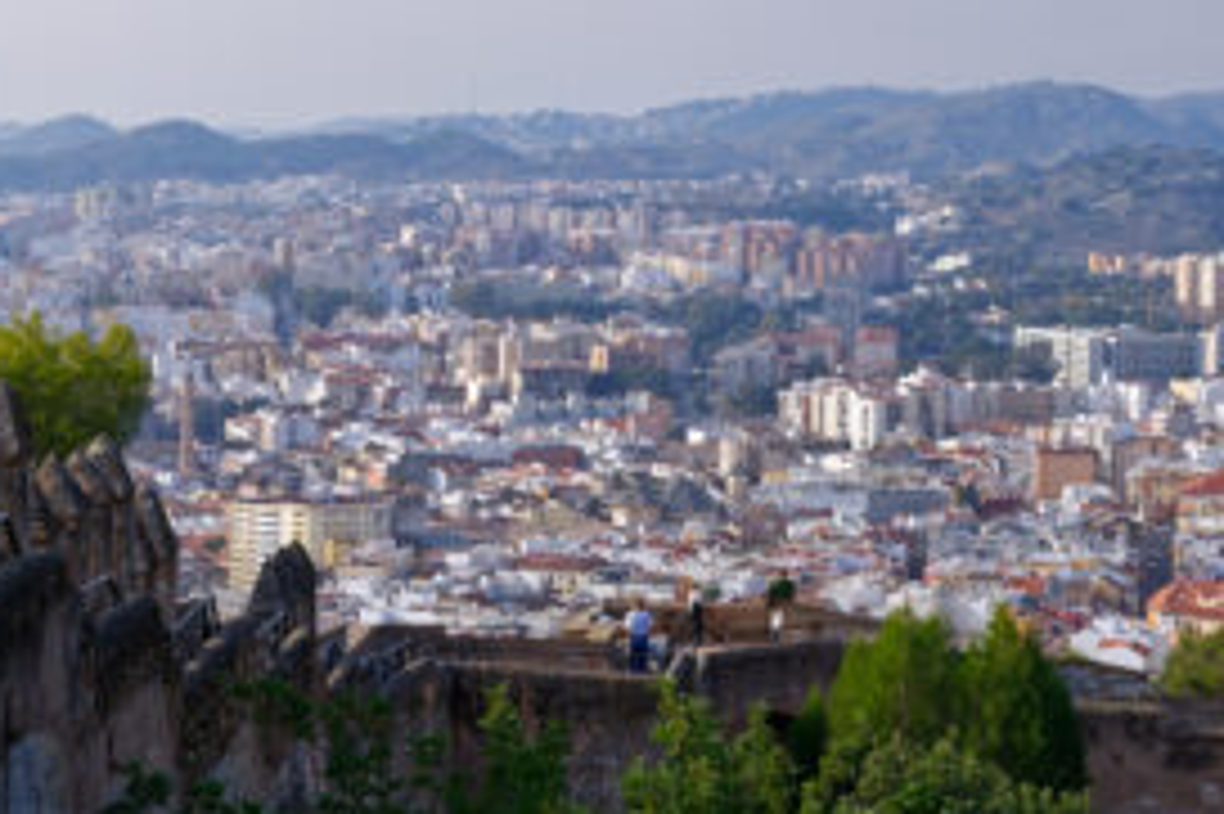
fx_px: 3058
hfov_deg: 22.1
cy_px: 220
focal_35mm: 90
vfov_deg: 15.1
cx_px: 1116
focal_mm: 35
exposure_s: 1/100
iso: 100
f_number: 14
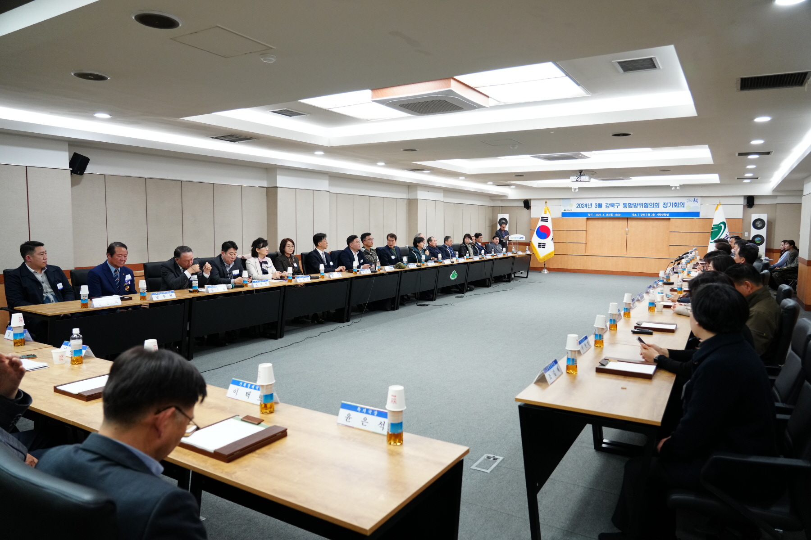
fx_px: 541
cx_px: 406
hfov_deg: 73.7
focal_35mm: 24
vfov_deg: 53.1
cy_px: 270
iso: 2500
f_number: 4
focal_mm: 24
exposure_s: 1/200
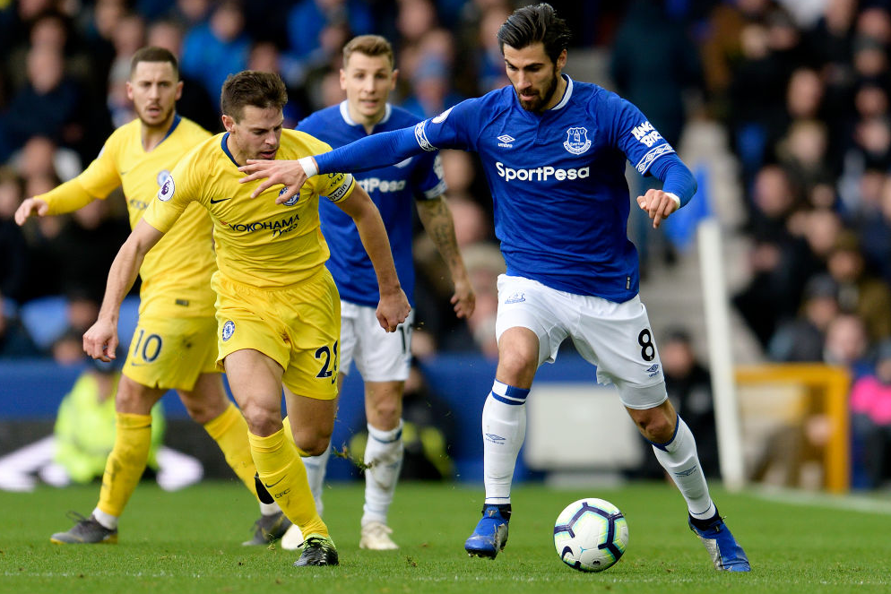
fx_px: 15297
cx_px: 440
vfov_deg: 2.2
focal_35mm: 618
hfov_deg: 3.3
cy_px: 301
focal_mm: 400
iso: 1250
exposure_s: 1/2000
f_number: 2.8
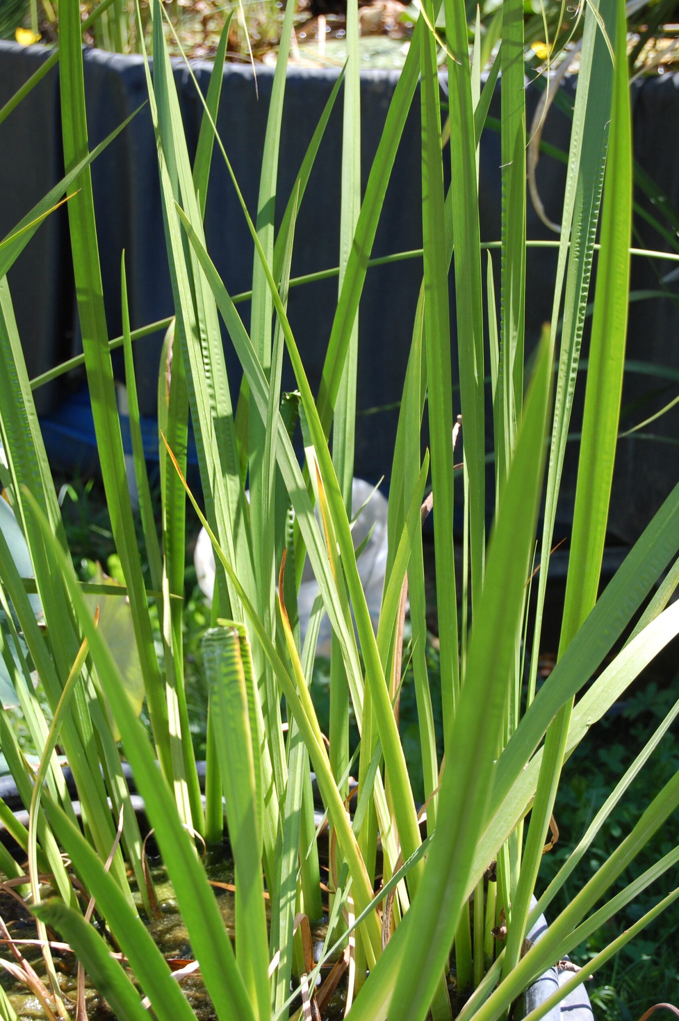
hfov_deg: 16.5
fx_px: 2338
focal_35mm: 82
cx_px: 340
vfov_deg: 24.6
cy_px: 510
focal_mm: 55
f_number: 6.3
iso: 200
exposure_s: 1/160
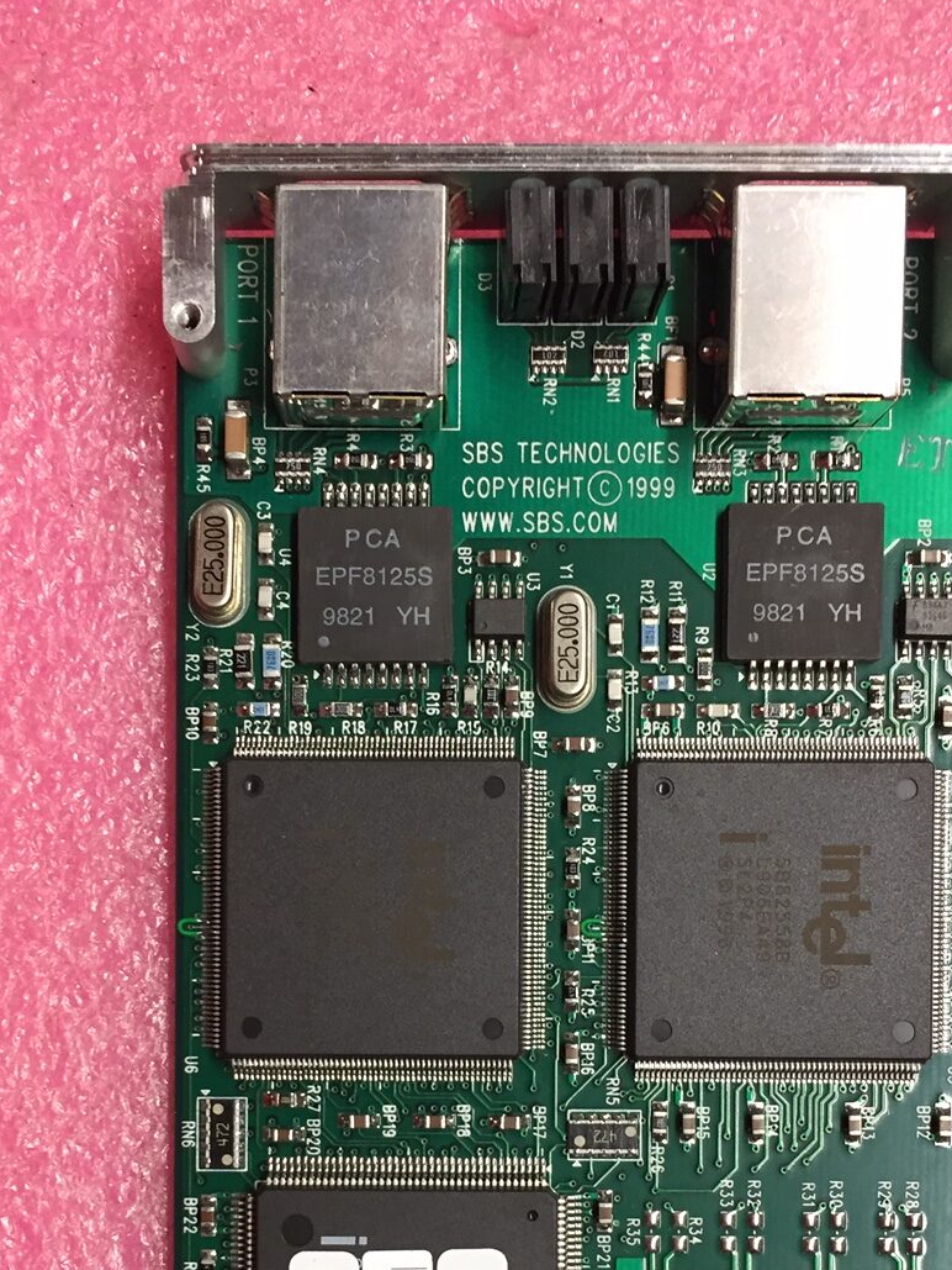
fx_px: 1686
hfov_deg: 31.5
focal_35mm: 46
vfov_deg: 40.1
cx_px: 408
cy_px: 957
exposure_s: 1/30
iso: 125
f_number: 2.2
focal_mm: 4.15
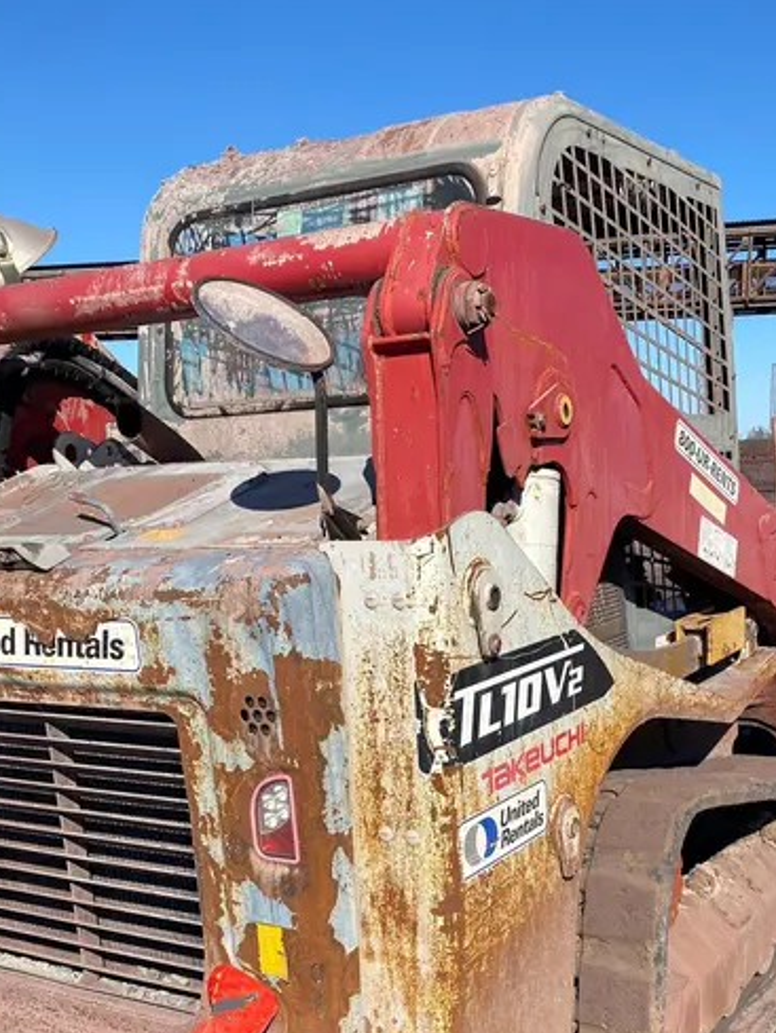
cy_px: 732
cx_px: 518
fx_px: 1165
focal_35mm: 39
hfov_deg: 36.5
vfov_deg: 46.7
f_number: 1.8
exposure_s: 1/3300
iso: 32
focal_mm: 4.25
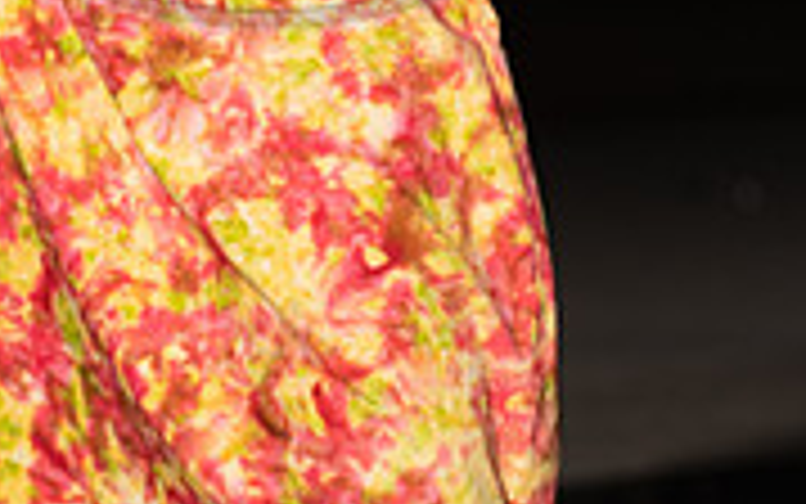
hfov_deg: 6.1
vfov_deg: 3.8
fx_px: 7603
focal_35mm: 346
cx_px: 268
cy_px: -423
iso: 1000
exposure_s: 1/200
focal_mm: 135
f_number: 6.3
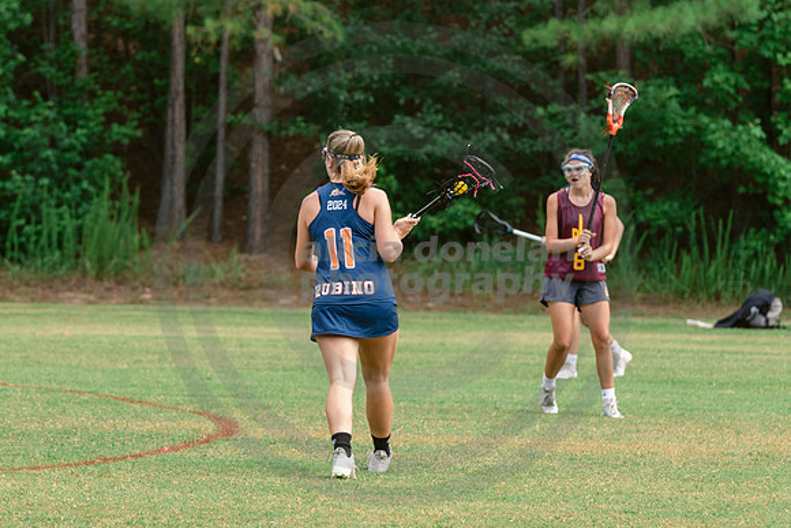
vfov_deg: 4.6
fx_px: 6508
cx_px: 322
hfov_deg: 7.0
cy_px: 311
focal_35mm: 296
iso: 250
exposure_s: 1/1000
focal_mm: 155
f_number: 4
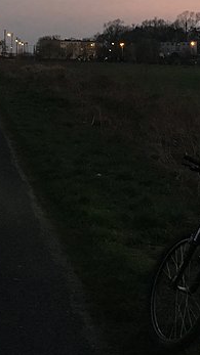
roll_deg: +0.5
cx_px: 118
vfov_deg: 25.7
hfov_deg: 14.7
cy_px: 99
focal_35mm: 82
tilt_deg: -2.7
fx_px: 774
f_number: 2.2
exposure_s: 1/17
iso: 250
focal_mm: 4.15
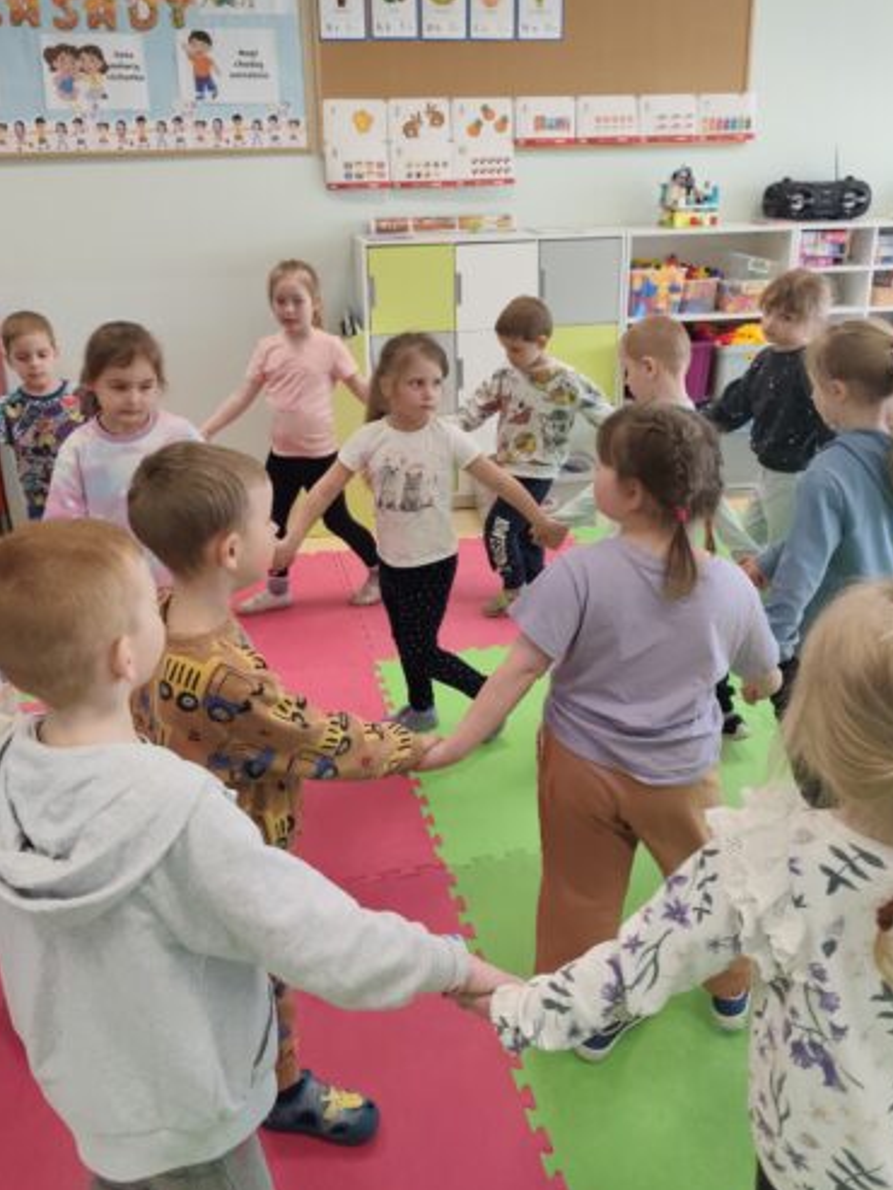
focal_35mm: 28
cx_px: 422
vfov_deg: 63.2
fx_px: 963
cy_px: 519
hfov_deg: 49.7
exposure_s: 1/254
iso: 800
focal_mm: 6.19
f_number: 1.65
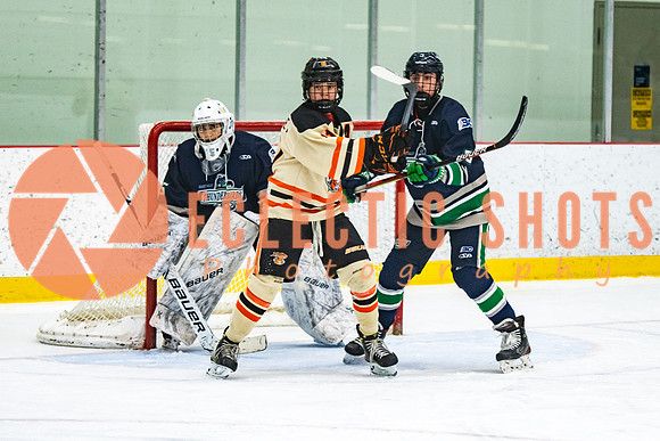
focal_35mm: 187
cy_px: 205
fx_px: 3432
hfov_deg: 11.0
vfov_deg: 7.3
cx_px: 340
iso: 1800
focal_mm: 110
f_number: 2.8
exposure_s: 1/640
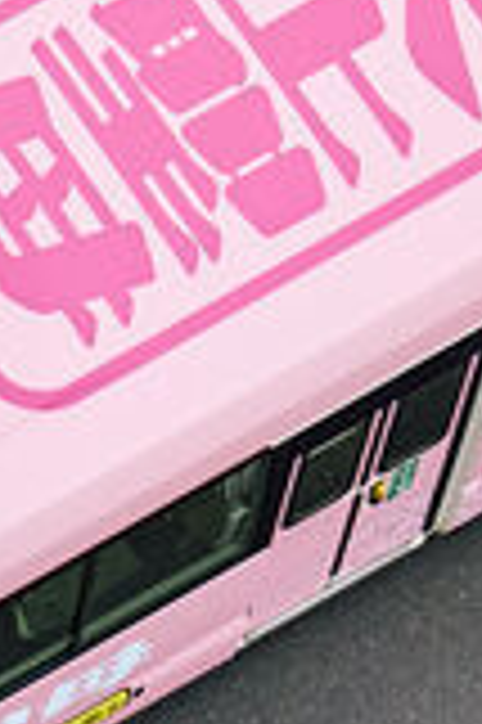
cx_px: -207
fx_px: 12156
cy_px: 366
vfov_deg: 3.4
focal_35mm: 604
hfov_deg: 2.3
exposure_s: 1/640
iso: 800
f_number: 8
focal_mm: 162
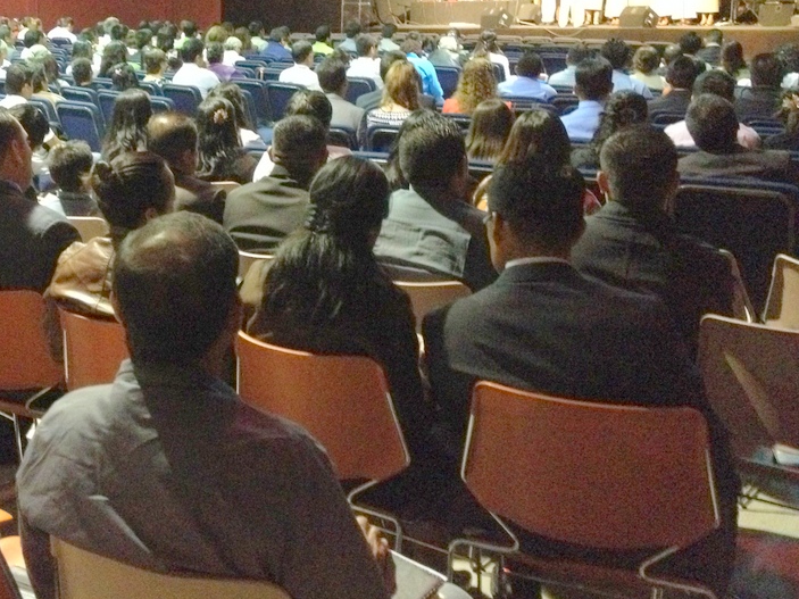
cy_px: 213
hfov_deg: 36.8
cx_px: 218
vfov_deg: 28.4
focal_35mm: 51
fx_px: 1177
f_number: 2.4
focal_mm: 4.28
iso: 800
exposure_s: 1/15
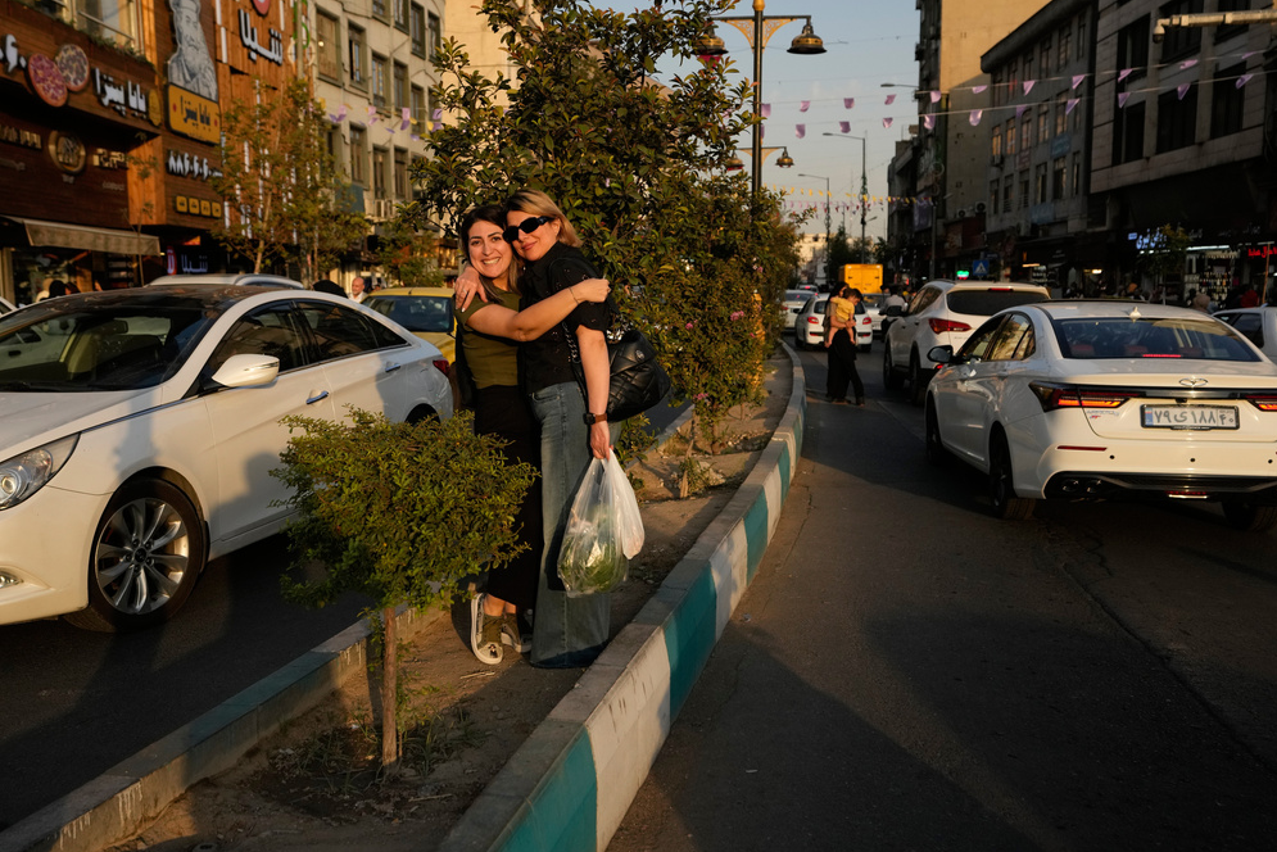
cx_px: 637
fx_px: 1277
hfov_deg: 53.1
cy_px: 430
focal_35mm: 36
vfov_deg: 36.9
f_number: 4
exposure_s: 1/6400
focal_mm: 35
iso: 1000
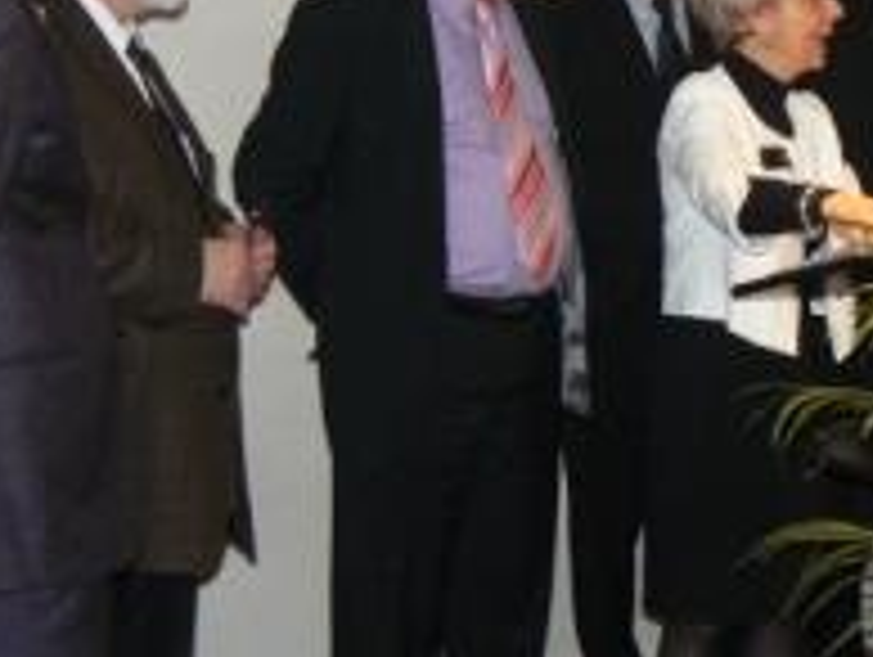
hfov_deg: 23.2
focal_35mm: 83
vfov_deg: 17.7
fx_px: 2096
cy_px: 158
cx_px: 693
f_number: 2.8
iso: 125
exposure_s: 1/30
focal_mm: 6
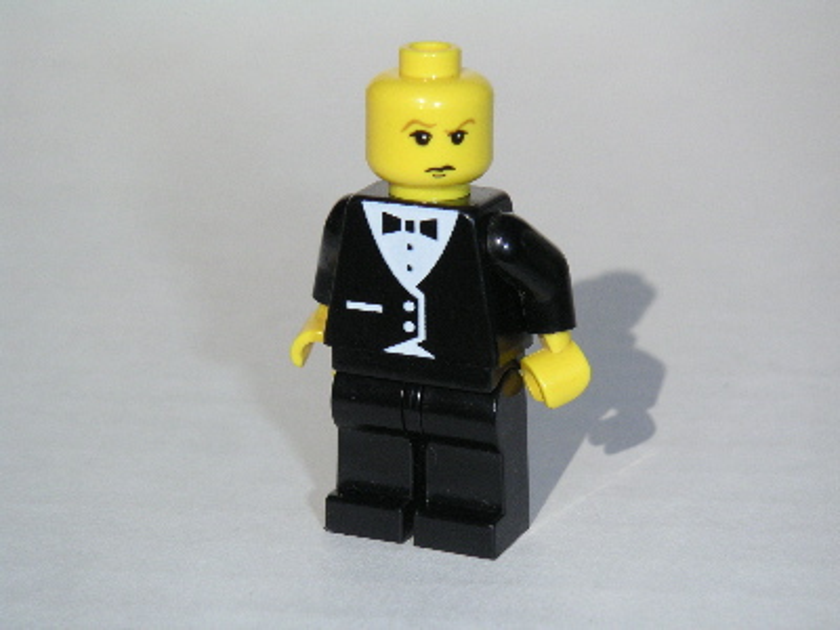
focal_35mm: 111
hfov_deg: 17.7
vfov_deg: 13.3
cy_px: 315
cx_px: 420
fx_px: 2694
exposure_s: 1/1000
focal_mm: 17.1
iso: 160
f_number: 8
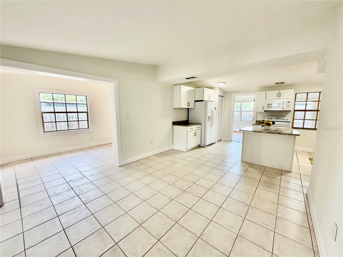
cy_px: 128
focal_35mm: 14
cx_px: 172
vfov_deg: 85.7
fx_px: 139
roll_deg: +0.3
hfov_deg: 102.1
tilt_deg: -7.4
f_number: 2.2
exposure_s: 1/120
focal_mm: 2.22
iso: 160
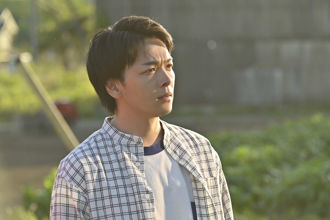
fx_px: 1466
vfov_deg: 8.6
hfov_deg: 12.8
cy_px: 110
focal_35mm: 160
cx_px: 165
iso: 800
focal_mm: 160
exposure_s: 1/1000
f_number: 5.6
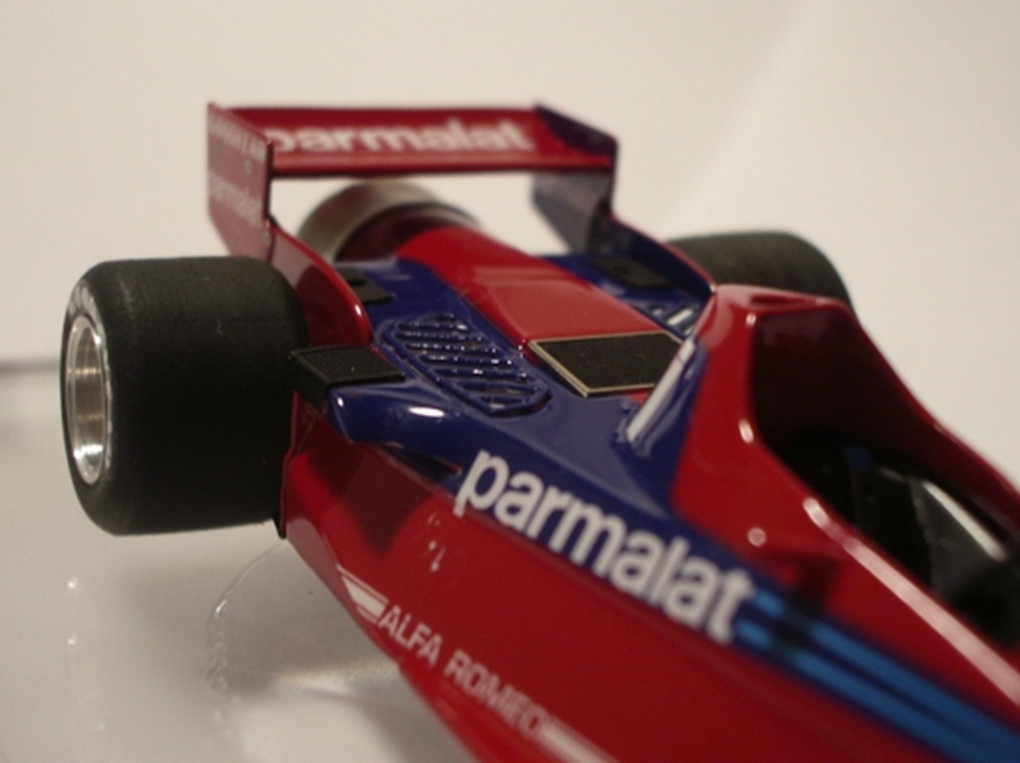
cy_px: 382
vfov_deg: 23.6
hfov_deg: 31.2
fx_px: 1826
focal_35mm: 62
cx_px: 510
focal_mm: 10.2
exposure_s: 1/10
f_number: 3.5
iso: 160
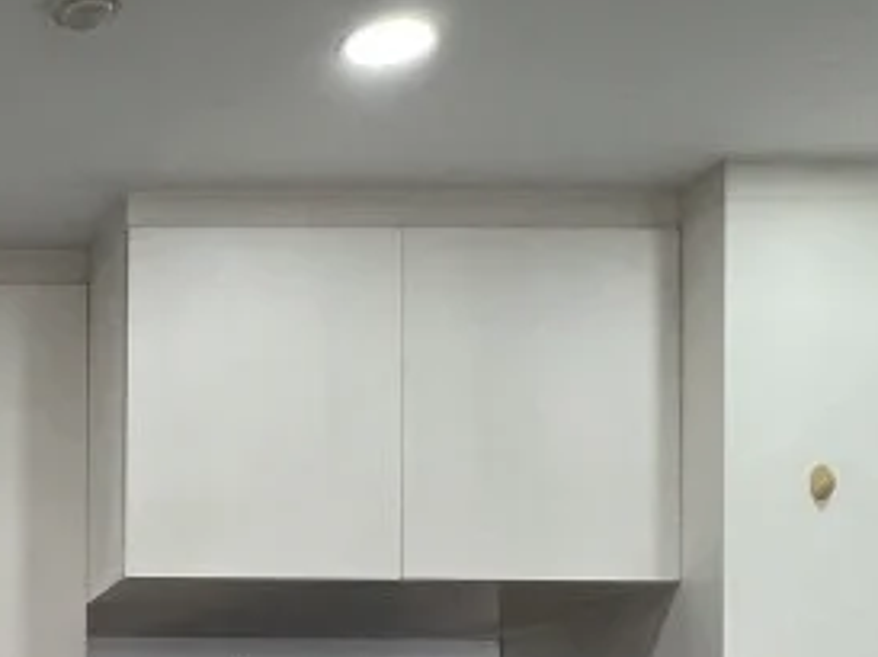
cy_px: 891
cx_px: -391
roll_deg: +0.5
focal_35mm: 57
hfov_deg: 26.2
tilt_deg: +1.3
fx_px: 1444
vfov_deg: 22.5
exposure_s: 1/100
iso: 100
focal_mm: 1.57
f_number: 1.8
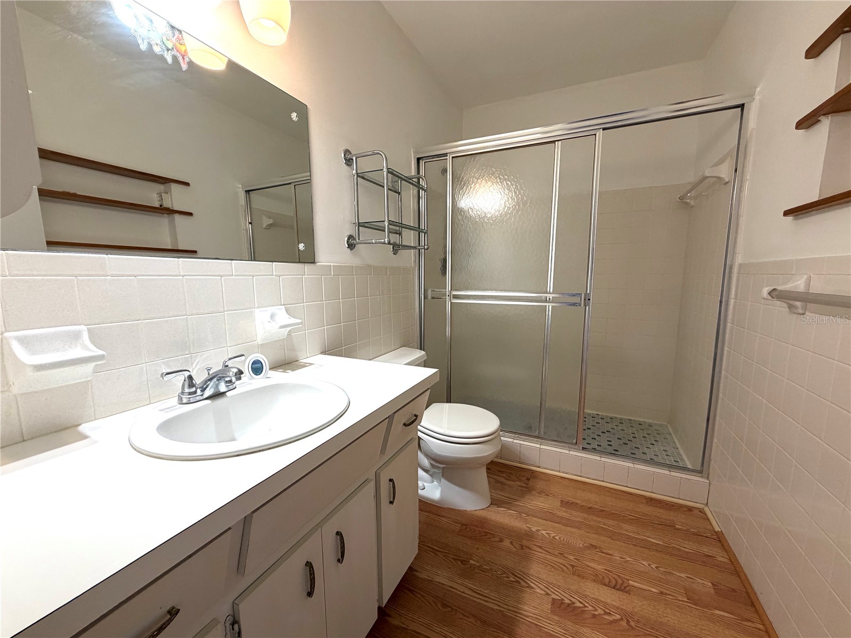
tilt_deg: -7.3
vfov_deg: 85.7
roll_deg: +0.7
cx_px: 426
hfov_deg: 102.1
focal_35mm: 14
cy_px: 319
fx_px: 344
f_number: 2.2
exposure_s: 1/120
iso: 160
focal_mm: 2.22
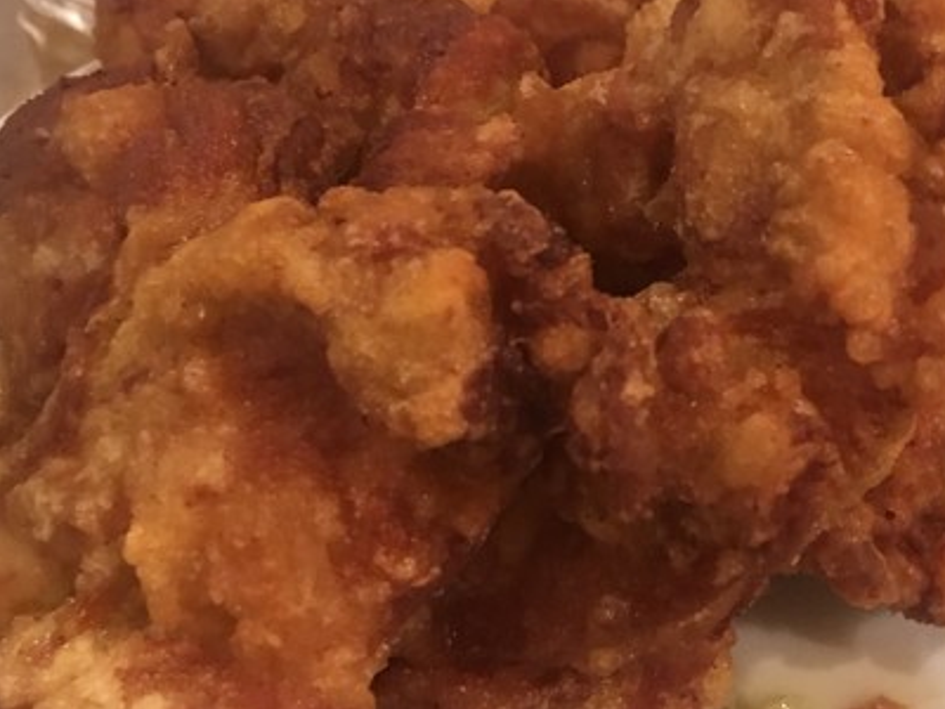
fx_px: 1583
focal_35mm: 58
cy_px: 383
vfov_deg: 25.2
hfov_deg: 32.8
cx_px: 676
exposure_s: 1/4
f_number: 2.2
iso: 64
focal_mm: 4.15
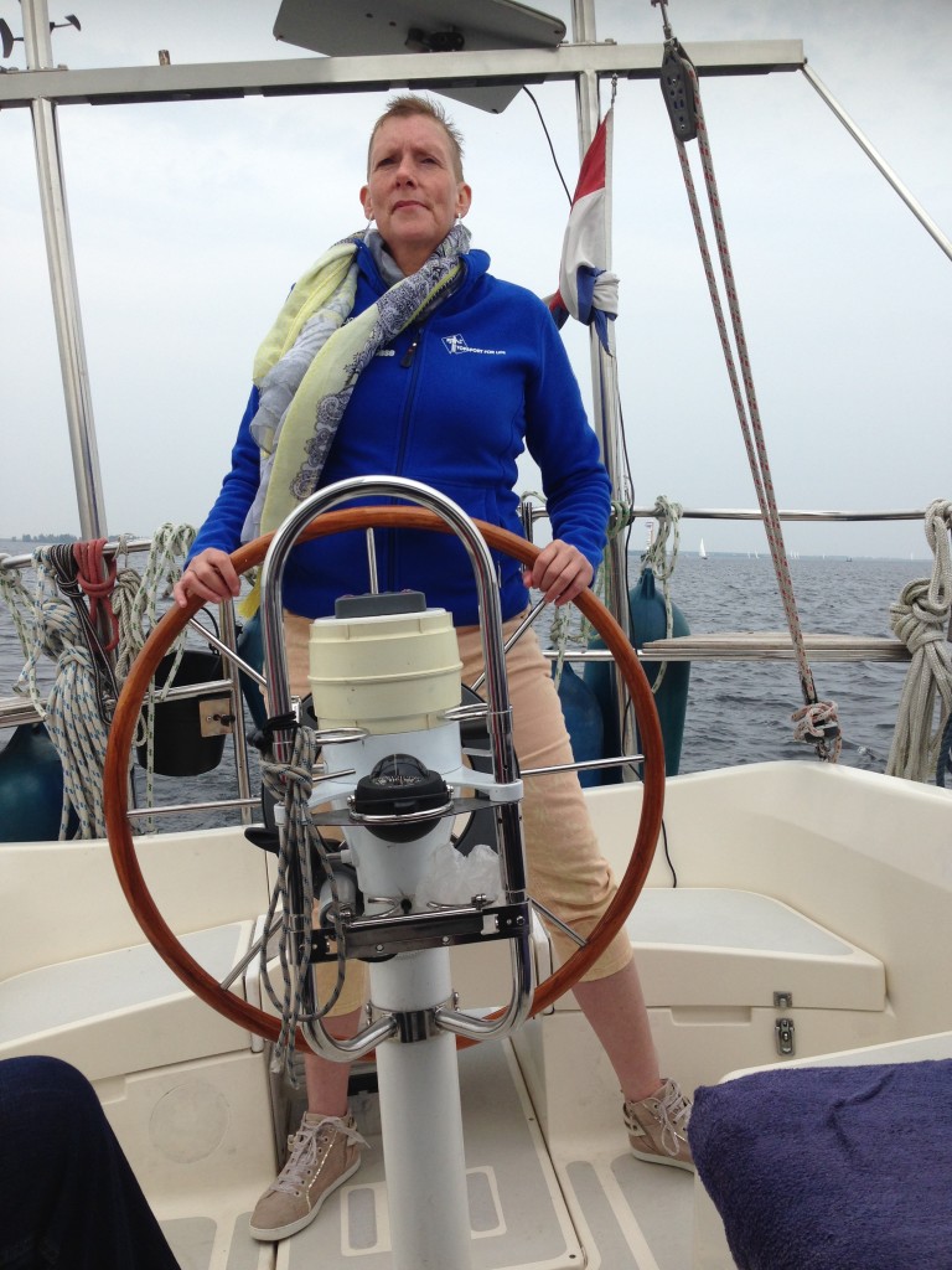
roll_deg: -1.8
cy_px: 635
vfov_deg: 55.4
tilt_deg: -2.6
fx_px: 1210
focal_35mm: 33
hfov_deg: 42.9
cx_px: 476
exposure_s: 1/1232
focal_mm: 4.12
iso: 50
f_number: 2.4
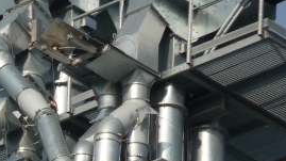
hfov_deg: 3.2
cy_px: 170
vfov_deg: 1.8
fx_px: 5154
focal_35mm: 680
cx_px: 54
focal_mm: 47
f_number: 4.9
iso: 100
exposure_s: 1/800
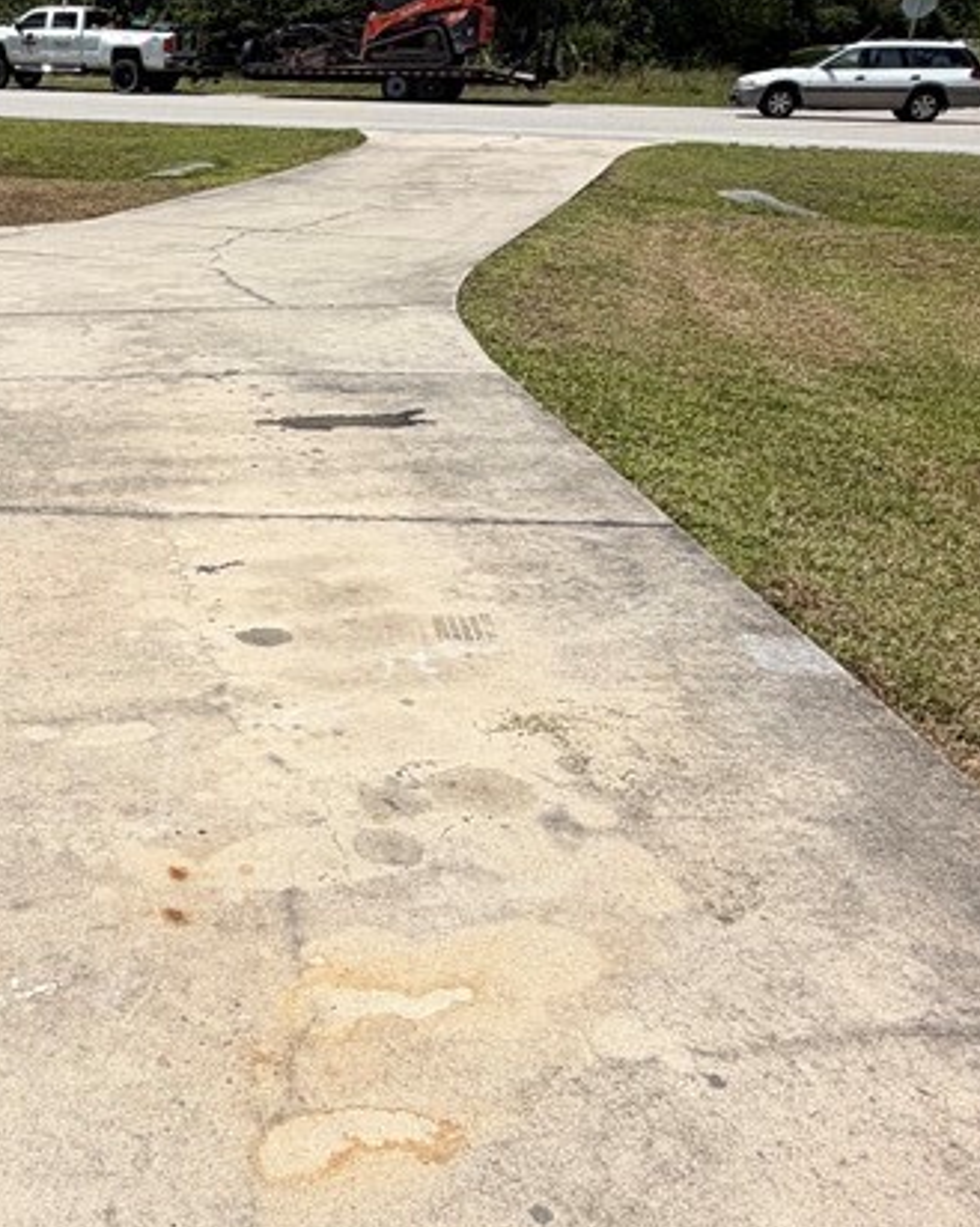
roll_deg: -1.4
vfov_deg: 52.9
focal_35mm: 34
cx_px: 170
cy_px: 622
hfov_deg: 41.1
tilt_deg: -26.8
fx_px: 1234
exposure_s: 1/1464
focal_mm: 2.22
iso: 20
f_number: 2.2
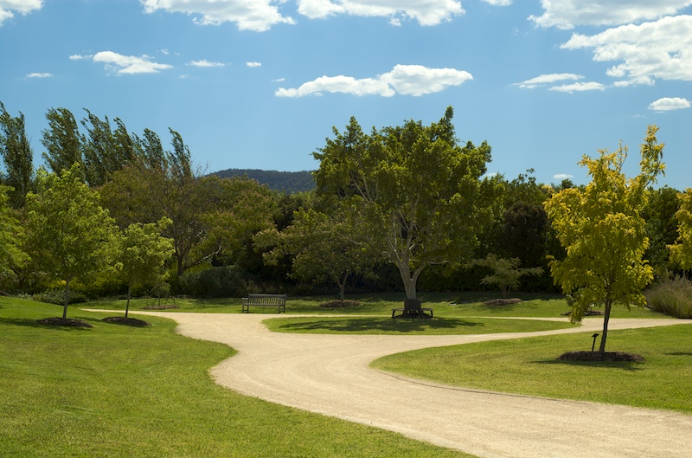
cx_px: 346
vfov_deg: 18.1
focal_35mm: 75
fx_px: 1438
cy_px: 229
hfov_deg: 27.1
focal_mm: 50
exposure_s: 1/200
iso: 200
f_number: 7.1
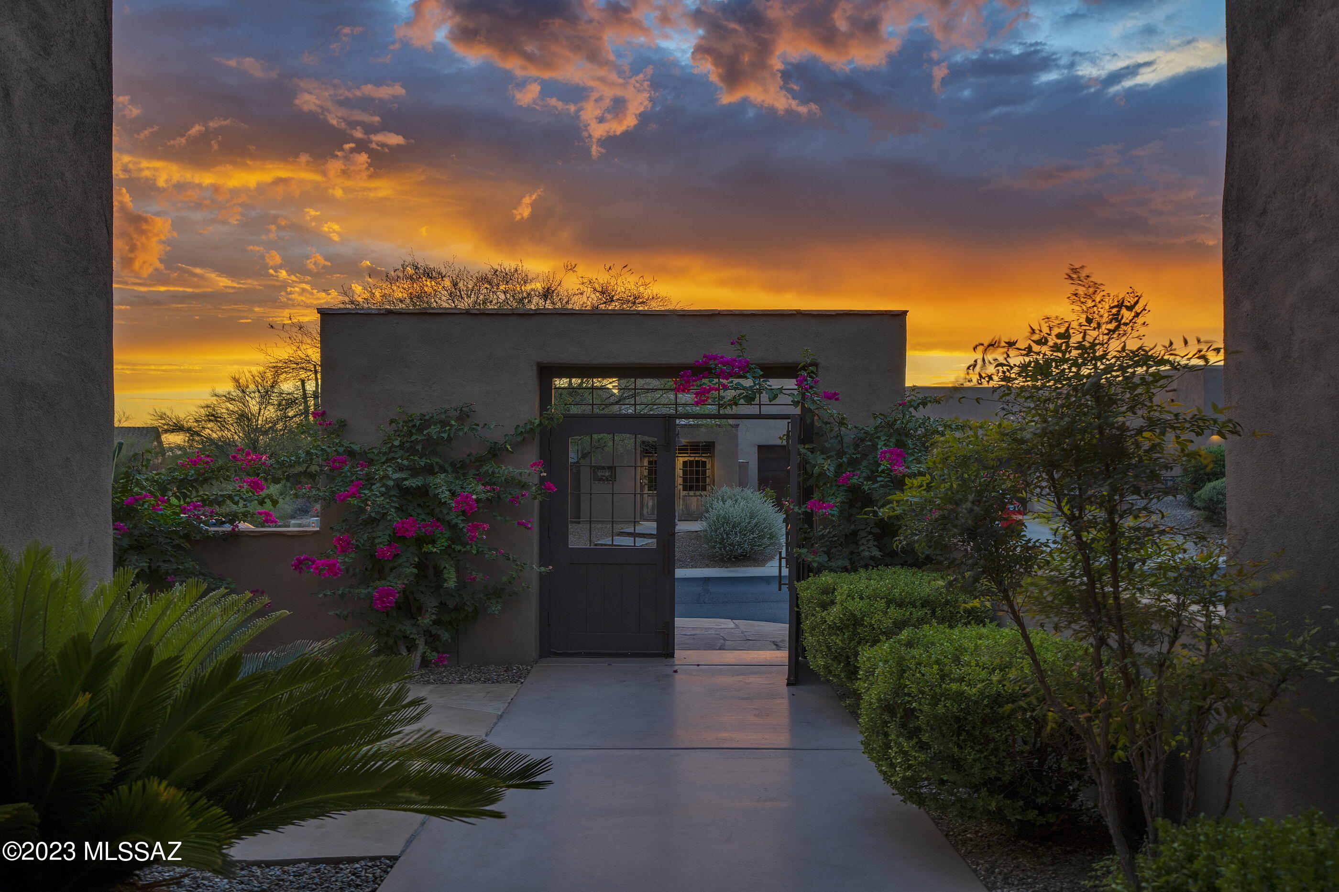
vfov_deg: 53.1
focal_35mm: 24
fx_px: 892
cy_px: 446
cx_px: 670
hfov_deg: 73.8
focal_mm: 24
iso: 100
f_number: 5.6
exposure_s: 1/13
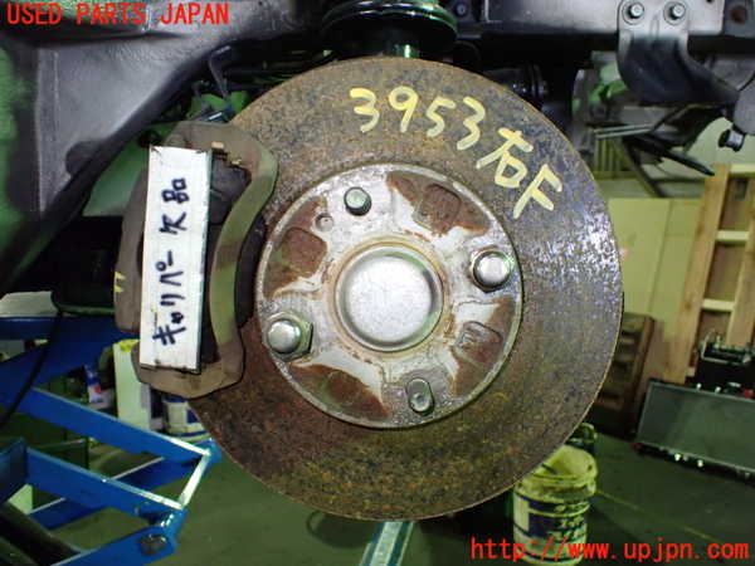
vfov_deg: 46.8
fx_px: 654
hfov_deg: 60.0
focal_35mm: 30
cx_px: 378
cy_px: 283
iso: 800
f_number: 2.3
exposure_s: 1/60
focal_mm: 5.4
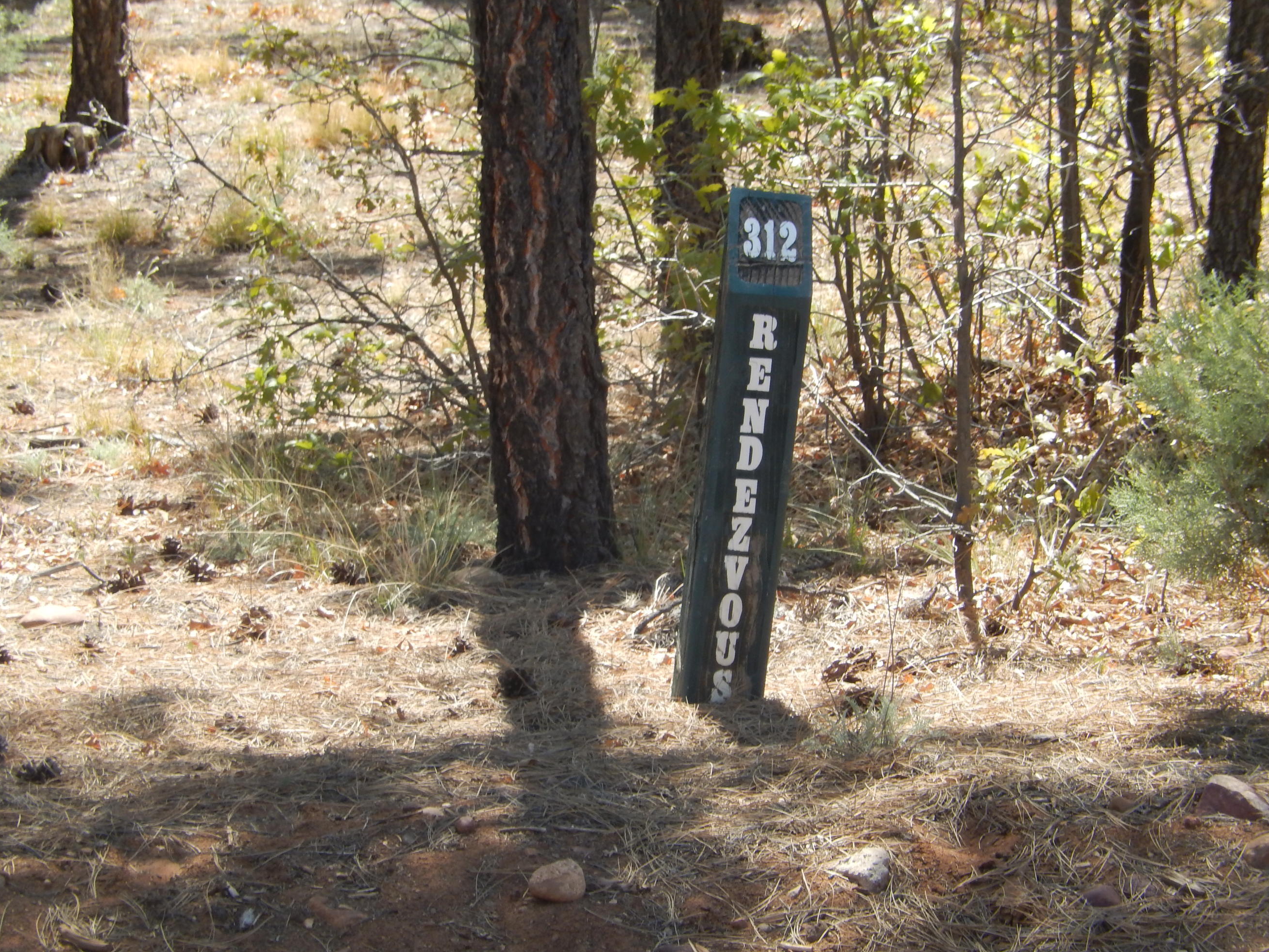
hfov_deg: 10.2
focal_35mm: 194
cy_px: 521
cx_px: 600
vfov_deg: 7.7
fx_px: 7112
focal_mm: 30.3
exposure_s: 1/160
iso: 125
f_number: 5.7
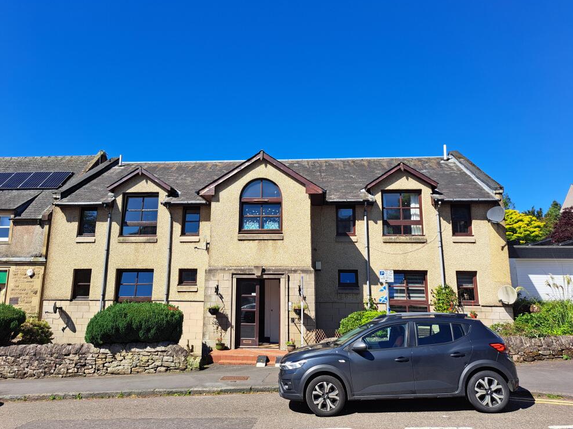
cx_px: 279
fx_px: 414
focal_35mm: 25
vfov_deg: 54.9
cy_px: 208
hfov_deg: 69.4
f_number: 1.8
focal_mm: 5.23
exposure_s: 1/1125
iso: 50
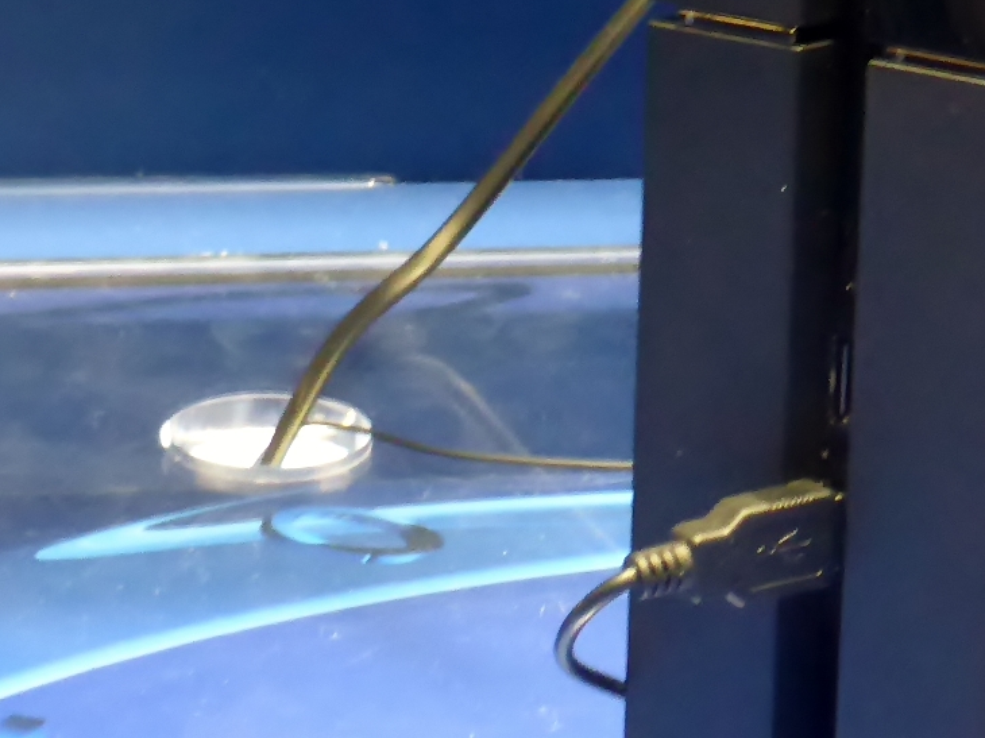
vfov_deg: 6.9
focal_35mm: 214
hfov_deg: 9.0
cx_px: 1579
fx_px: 6087
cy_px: 331
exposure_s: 1/13
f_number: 4.7
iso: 400
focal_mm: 10.3
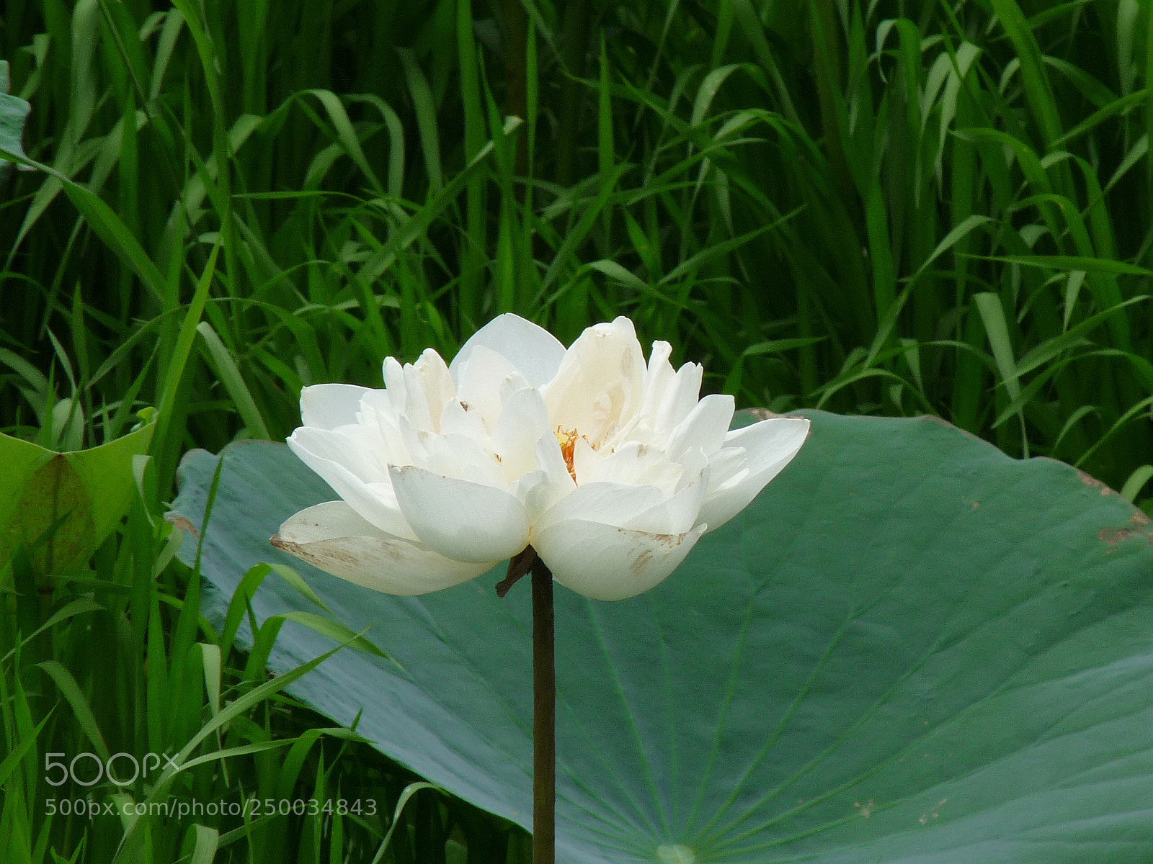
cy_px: 432
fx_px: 23049
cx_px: 576
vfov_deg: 2.1
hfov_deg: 2.9
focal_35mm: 692
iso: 100
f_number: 6.3
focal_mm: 86.4
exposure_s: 1/400
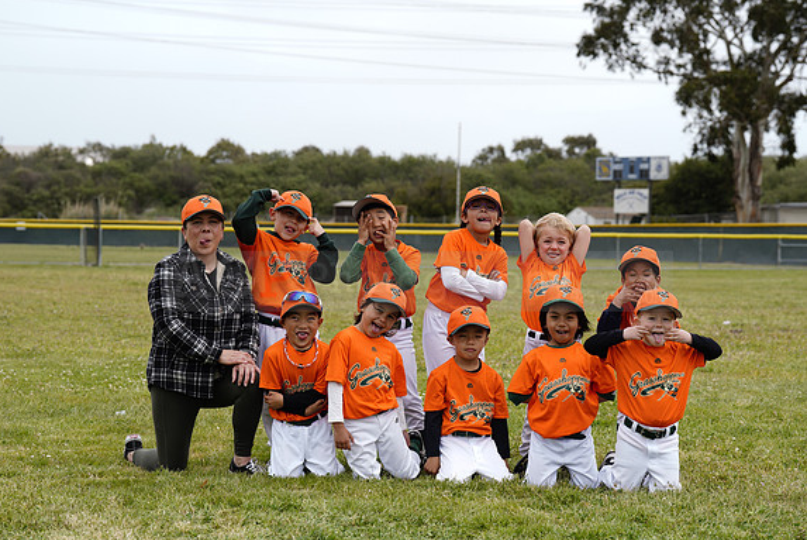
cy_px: 270
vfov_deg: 15.4
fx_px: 1997
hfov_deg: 22.9
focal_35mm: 89
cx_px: 400
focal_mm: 88
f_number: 5.6
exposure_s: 1/250
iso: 50
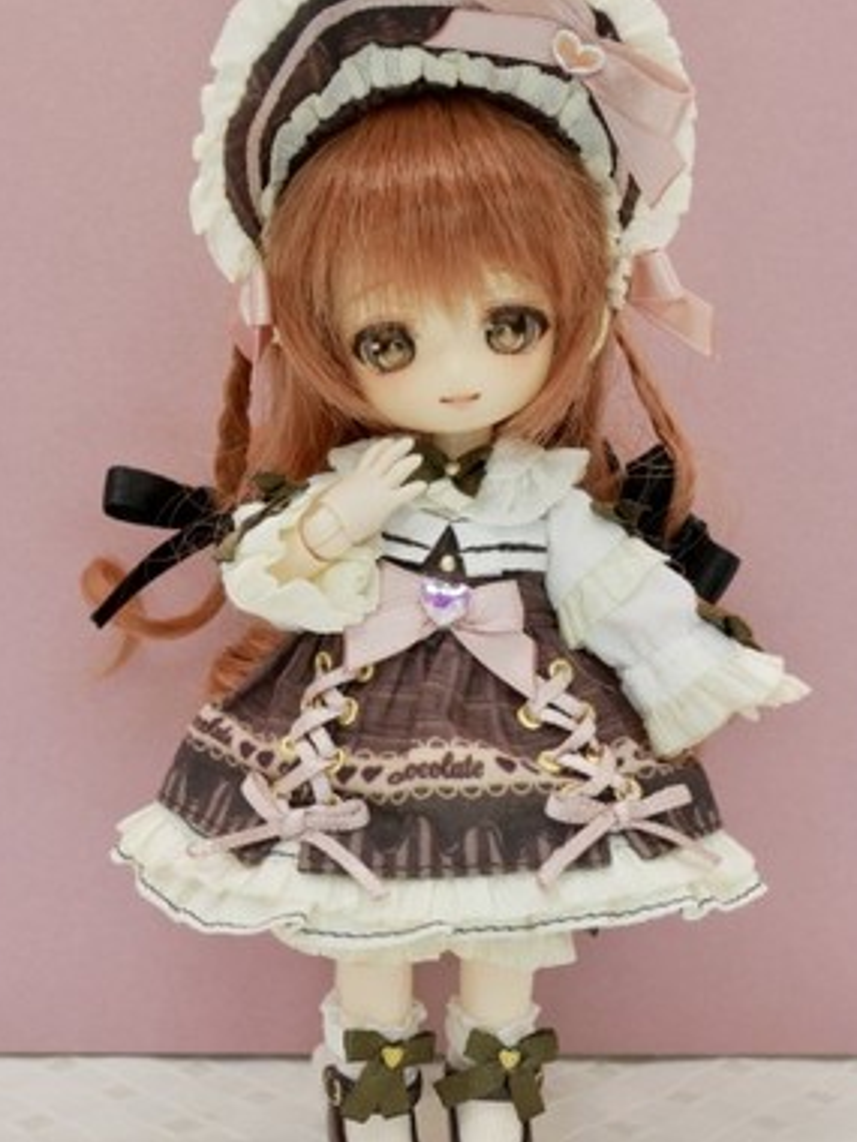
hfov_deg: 33.6
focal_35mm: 43
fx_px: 1419
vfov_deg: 43.9
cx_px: 427
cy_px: 571
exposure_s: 1/15
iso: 200
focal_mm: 17
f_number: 7.1
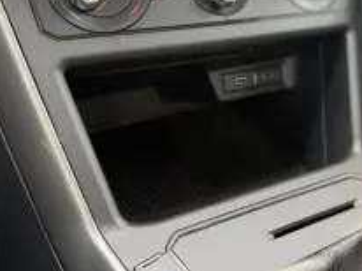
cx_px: 253
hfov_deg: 43.9
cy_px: 86
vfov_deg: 33.9
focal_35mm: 42
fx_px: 439
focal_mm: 6.76
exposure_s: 1/121
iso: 160
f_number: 1.78
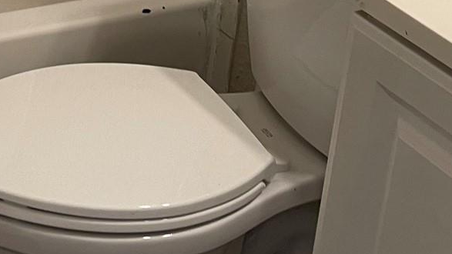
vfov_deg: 11.9
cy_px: -179
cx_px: -30
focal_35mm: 95
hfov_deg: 21.4
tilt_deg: -18.1
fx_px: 1138
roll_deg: -2.8
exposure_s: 1/60
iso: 100
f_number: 1.6
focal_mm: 5.1
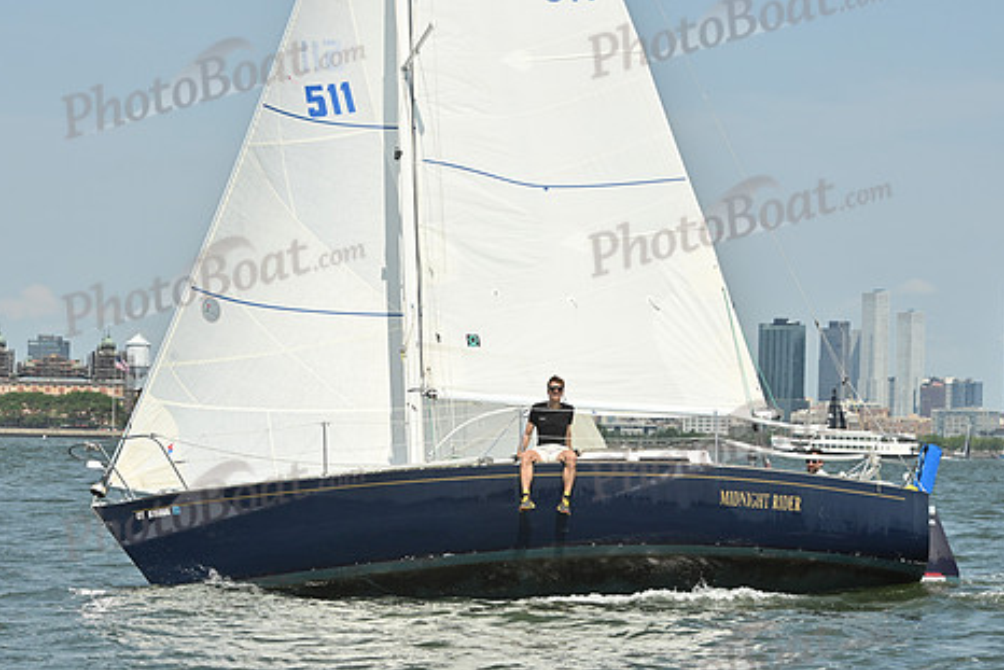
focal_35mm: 122
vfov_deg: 11.2
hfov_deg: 16.8
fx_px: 3403
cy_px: 363
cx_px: 478
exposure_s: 1/1250
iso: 320
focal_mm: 98
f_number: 11
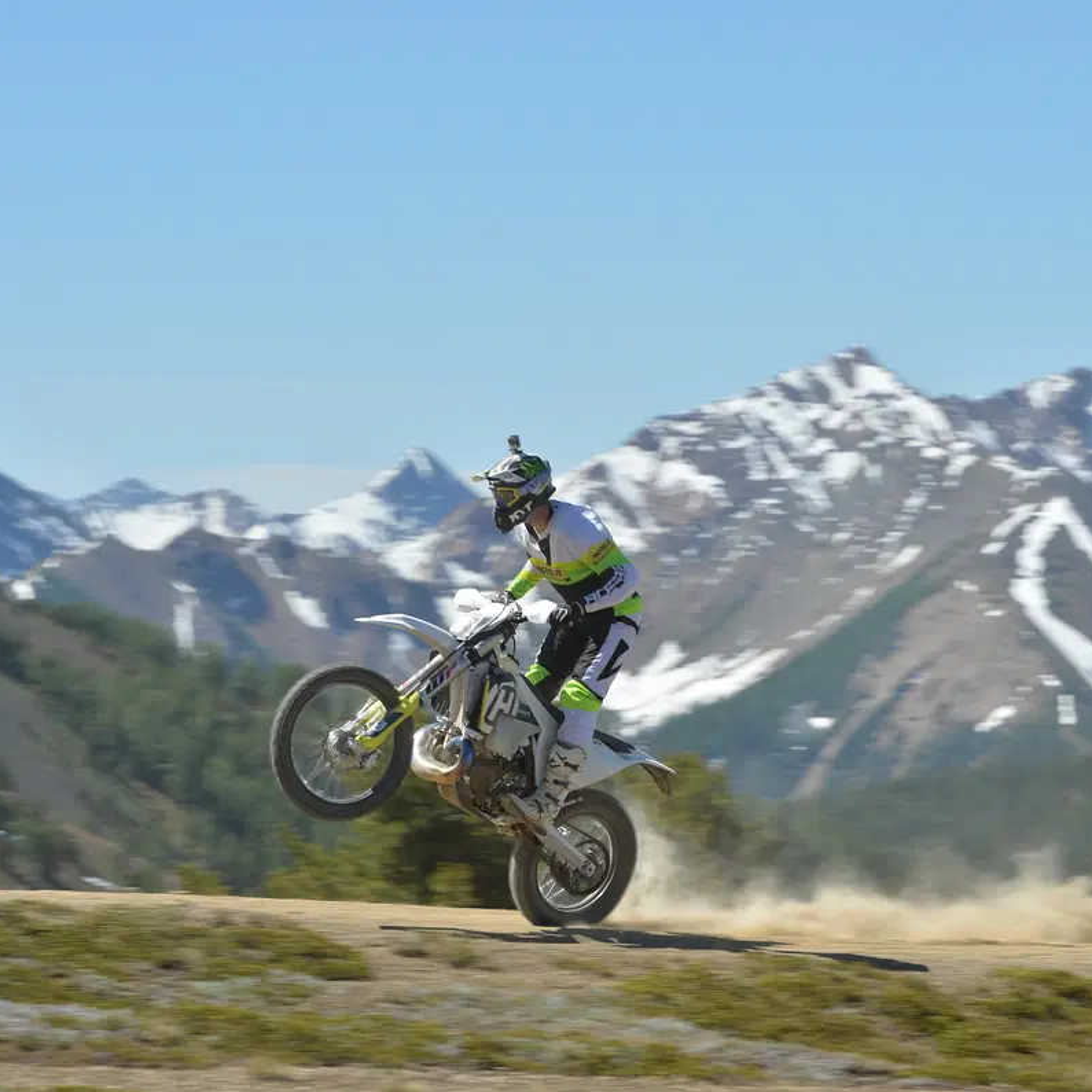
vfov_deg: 10.1
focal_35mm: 173
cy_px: 546
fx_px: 6174
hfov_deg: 10.1
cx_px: 690
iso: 100
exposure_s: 1/200
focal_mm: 135
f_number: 9
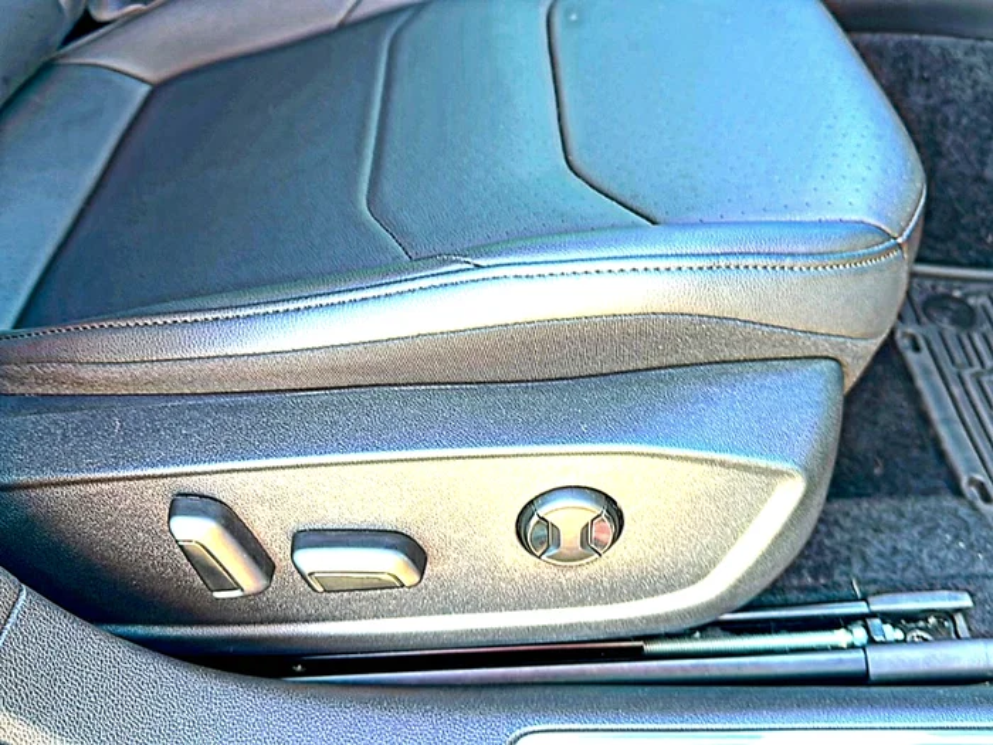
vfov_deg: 54.9
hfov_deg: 69.4
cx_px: 496
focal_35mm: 25
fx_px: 717
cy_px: 372
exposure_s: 1/40
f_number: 1.78
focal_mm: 6.86
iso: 80
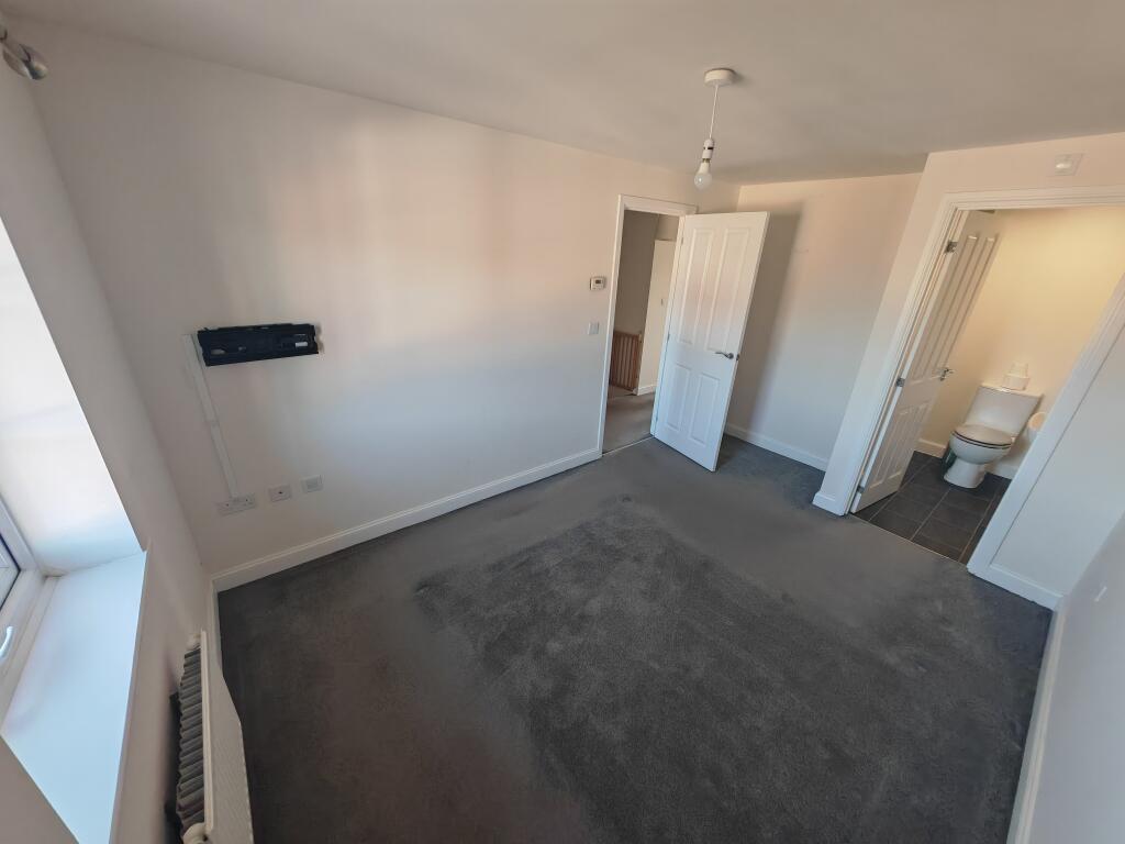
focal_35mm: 13
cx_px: 562
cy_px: 422
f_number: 2
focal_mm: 1.82
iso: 200
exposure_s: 1/50
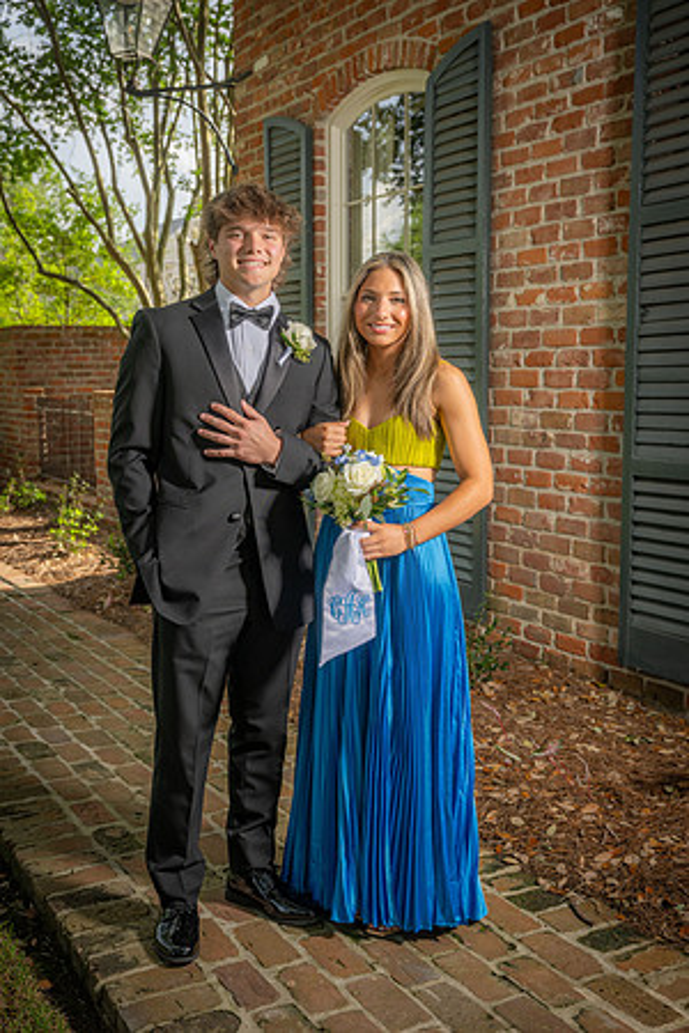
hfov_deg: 34.2
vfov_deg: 49.6
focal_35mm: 39
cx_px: 344
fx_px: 1120
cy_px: 516
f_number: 5.6
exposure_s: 1/160
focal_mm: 39
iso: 100
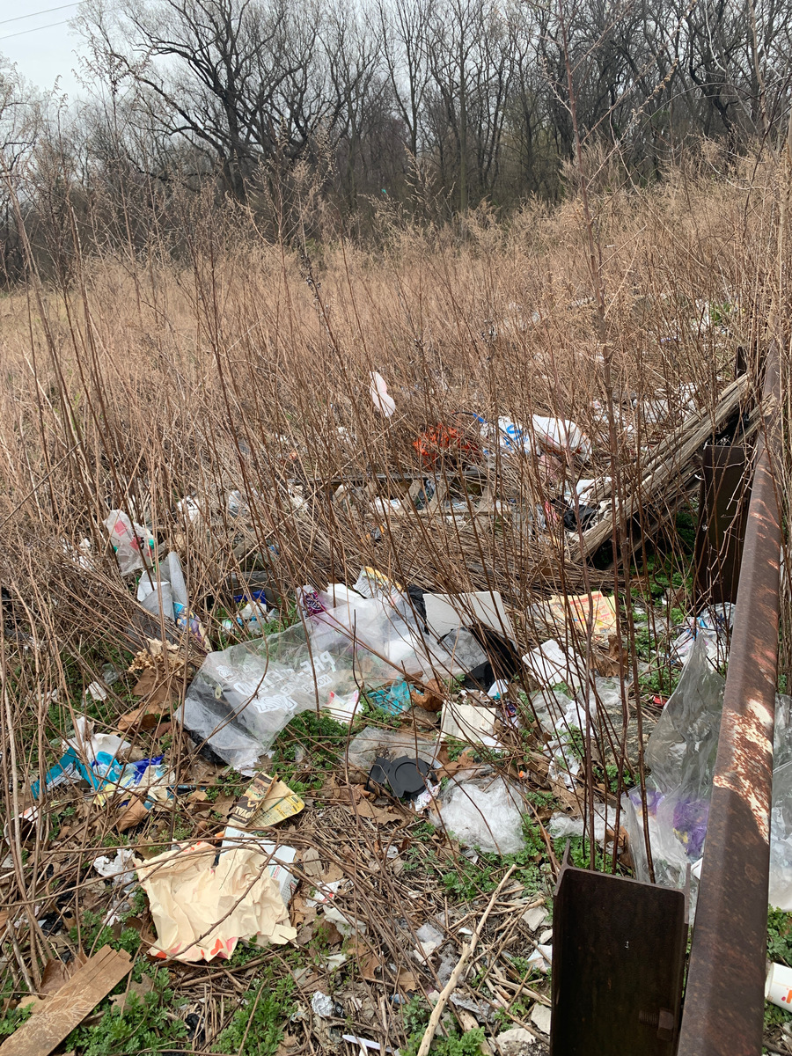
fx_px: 793
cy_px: 528
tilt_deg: -18.2
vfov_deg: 67.3
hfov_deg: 53.1
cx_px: 396
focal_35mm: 26
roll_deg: +4.0
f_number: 1.8
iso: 25
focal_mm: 4.25
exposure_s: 1/250
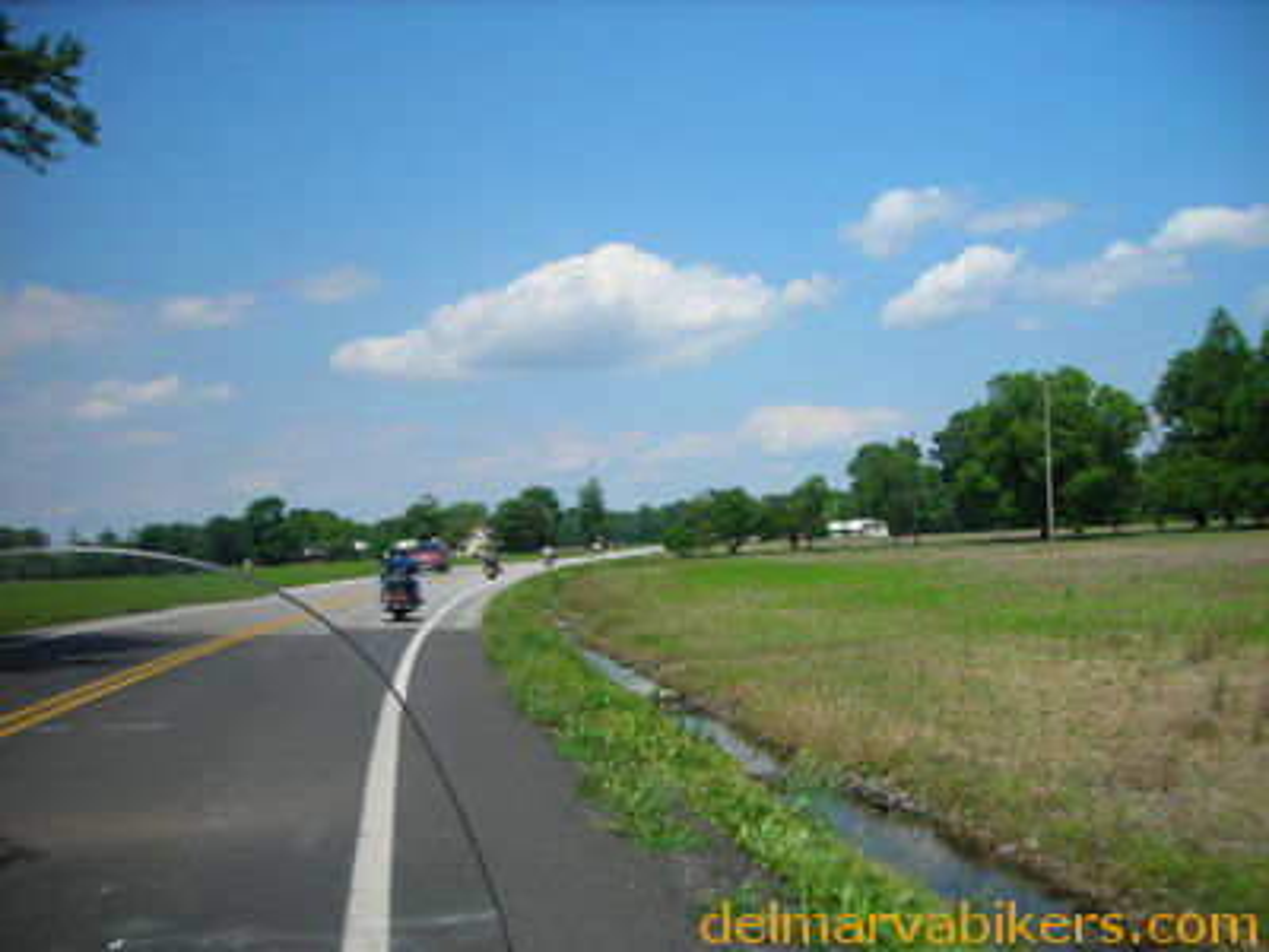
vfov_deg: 37.7
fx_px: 1393
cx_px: 634
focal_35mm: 38
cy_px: 476
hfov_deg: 49.0
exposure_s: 1/203
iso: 50
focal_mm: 6.3
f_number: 6.4
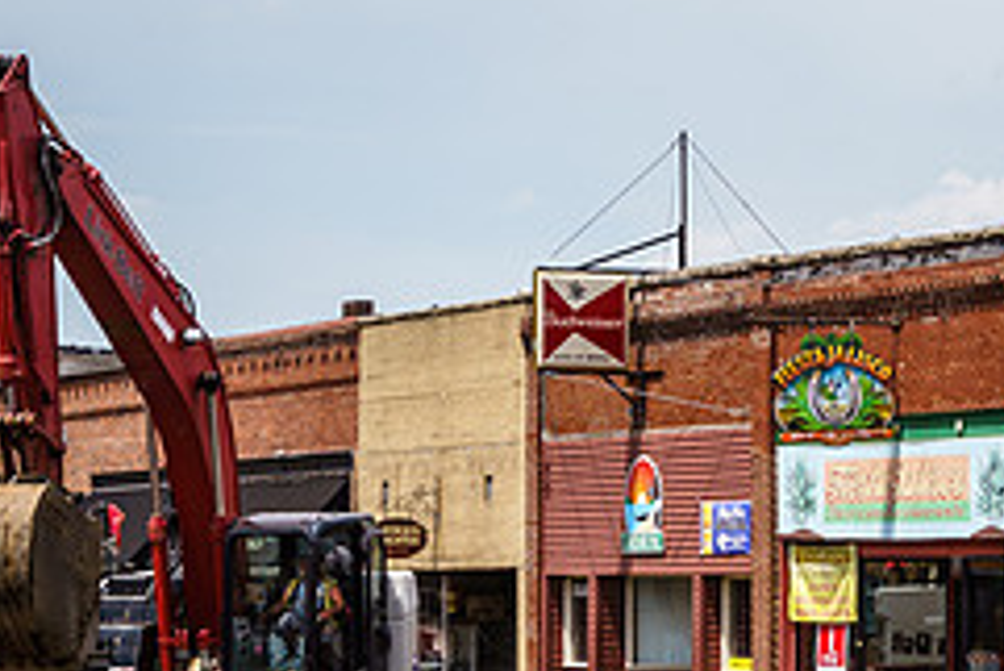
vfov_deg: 8.3
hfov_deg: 12.4
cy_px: 609
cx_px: 715
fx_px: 4604
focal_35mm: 165
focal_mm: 60.8
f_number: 2.8
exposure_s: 1/4000
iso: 200
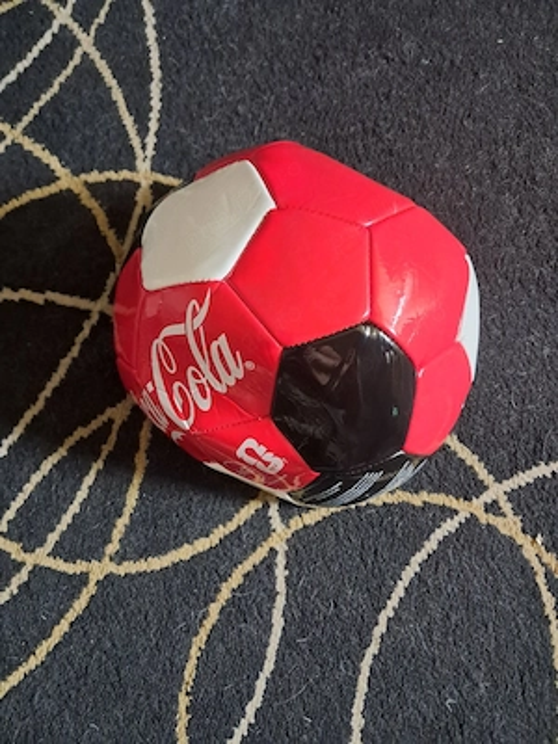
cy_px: 372
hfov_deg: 51.4
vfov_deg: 65.3
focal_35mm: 27
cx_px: 279
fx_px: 580
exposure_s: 1/25
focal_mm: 4
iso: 800
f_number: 1.8
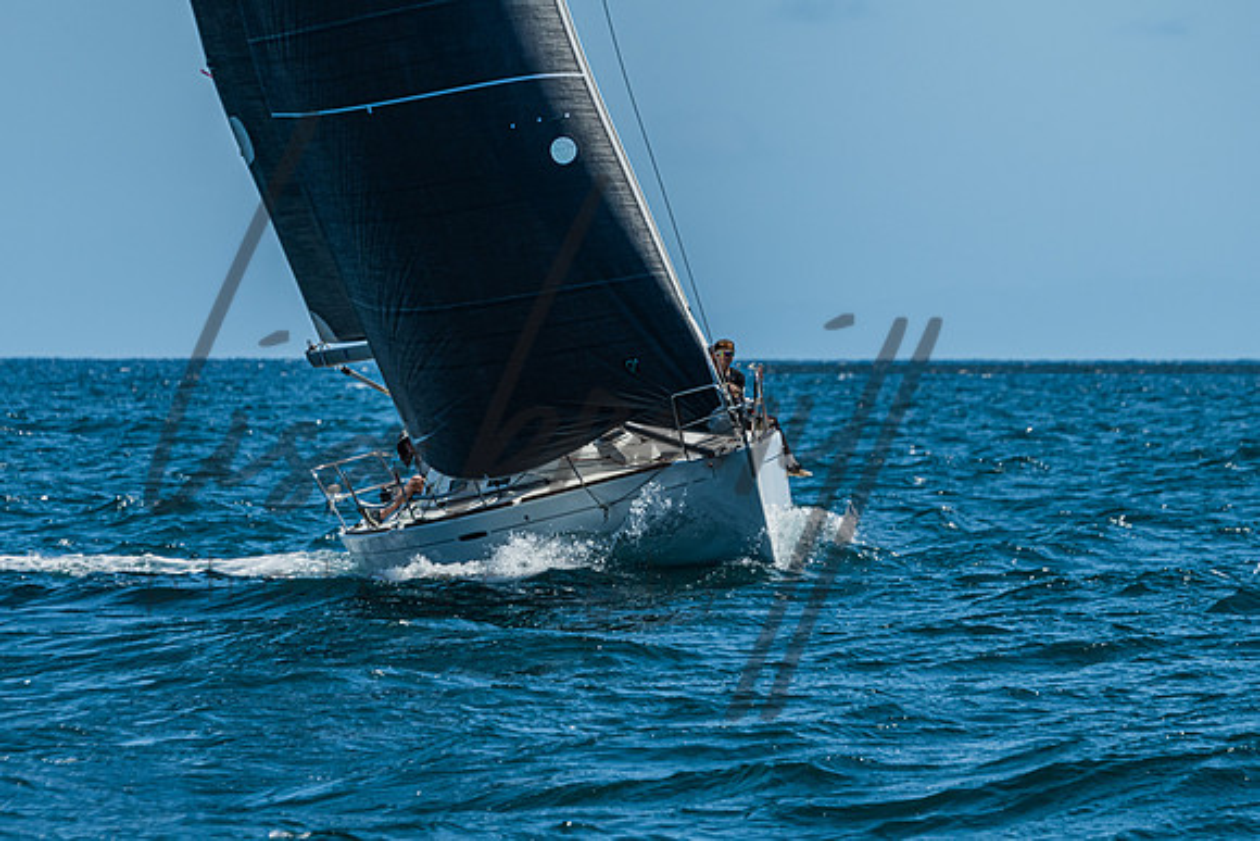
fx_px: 16134
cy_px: 520
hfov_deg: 4.5
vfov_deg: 3.0
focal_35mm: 461
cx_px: 626
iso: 320
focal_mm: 340
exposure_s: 1/800
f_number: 9
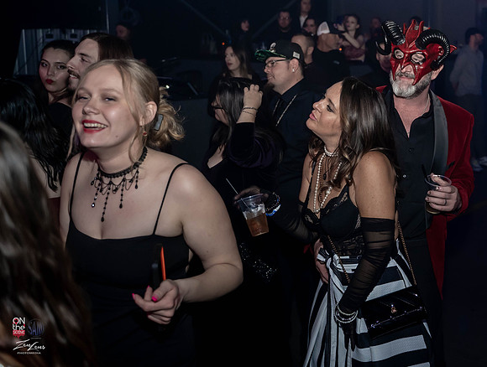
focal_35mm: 42
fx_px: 593
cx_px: 381
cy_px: 134
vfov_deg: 34.2
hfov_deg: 42.8
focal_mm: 28
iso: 4000
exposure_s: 1/250
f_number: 3.2
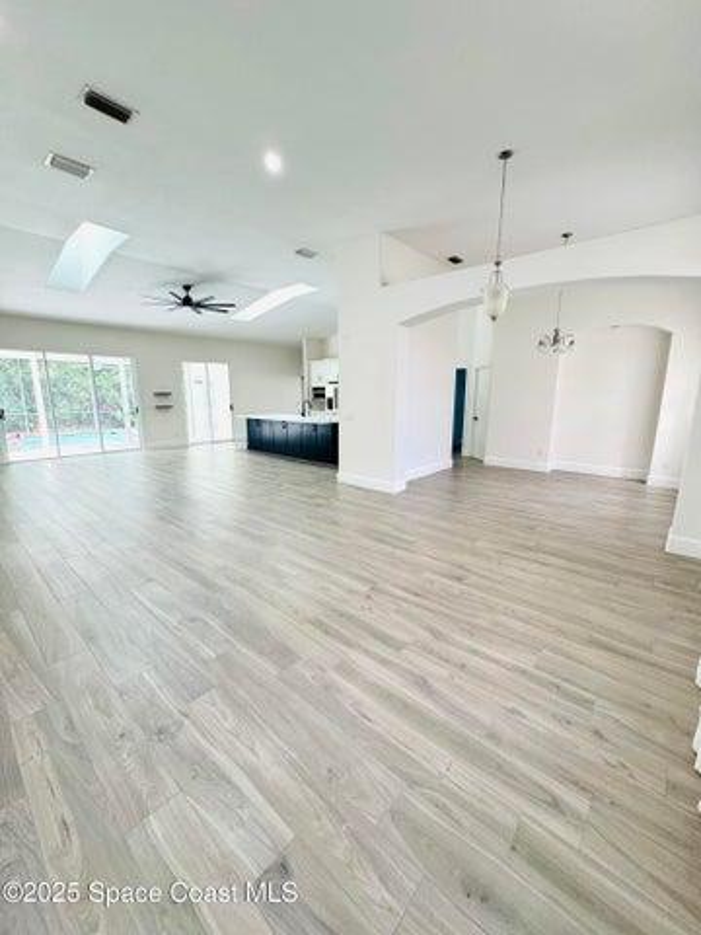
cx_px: 350
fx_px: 378
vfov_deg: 102.1
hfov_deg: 85.7
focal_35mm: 14
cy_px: 468
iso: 250
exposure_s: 1/120
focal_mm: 2.22
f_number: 2.2
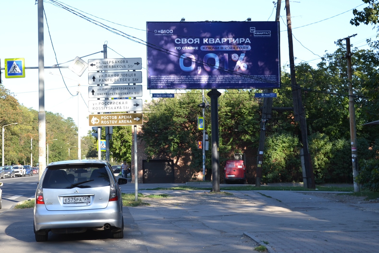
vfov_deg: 18.4
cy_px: 99
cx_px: 131
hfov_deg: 27.2
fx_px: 779
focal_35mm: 74
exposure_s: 1/100
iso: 100
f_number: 5.6
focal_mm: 34
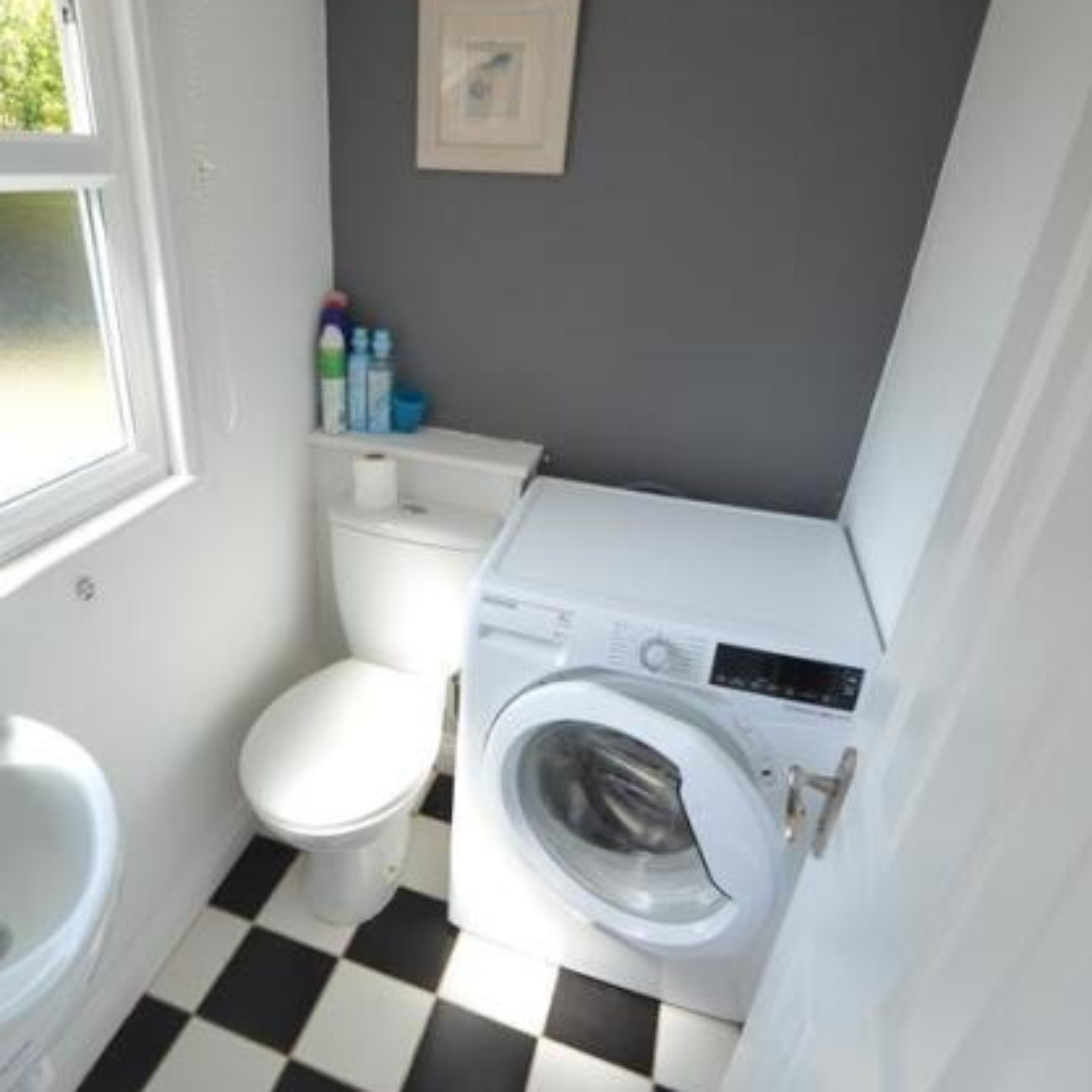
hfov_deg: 73.7
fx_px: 714
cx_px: 418
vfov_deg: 74.8
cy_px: 543
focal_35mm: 20
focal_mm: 10
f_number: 3.5
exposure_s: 1/50
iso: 100
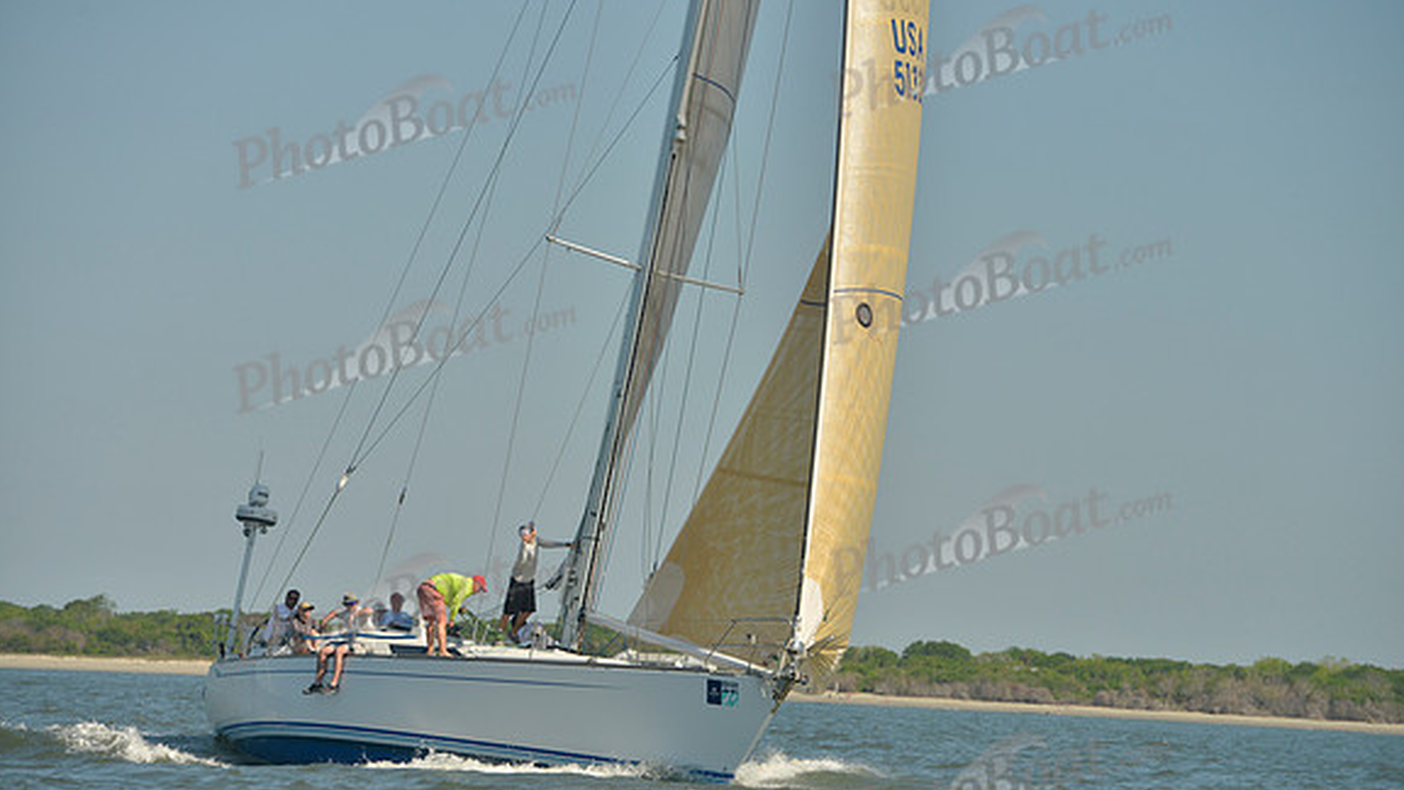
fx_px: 6478
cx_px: 704
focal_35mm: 174
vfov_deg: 7.0
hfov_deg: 12.4
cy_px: 443
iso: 280
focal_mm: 165
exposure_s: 1/800
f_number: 8
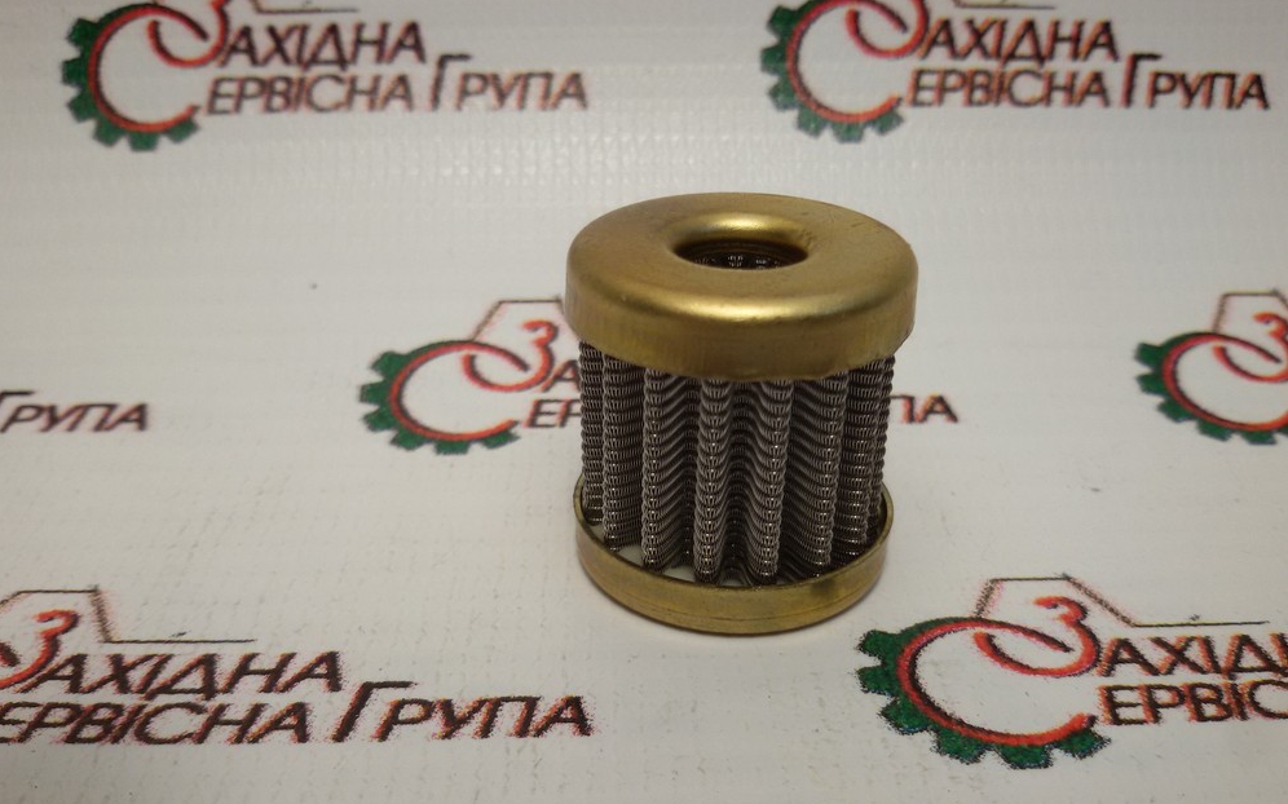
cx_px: 643
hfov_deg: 58.2
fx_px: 1158
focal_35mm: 33
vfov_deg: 38.2
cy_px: 478
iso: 50
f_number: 2.4
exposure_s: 1/100
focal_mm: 2.93
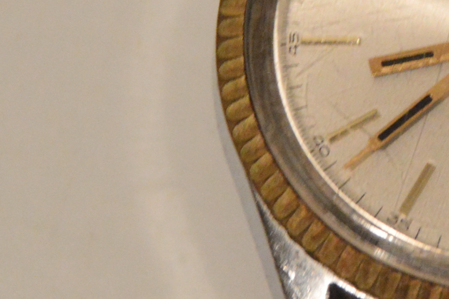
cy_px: 42
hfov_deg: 7.3
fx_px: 3498
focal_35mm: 281
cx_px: 501
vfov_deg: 4.9
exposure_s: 1/60
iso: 2800
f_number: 5.6
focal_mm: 55
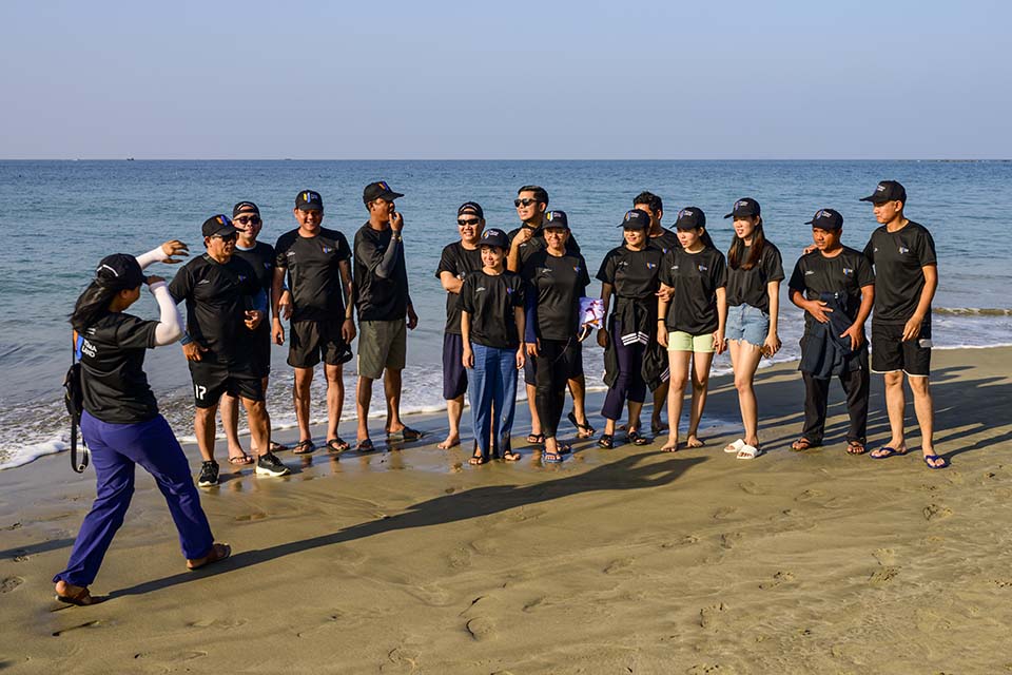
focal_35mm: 37
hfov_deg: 51.9
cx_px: 506
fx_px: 1040
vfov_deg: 35.9
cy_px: 338
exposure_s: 1/320
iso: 125
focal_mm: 37
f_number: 8
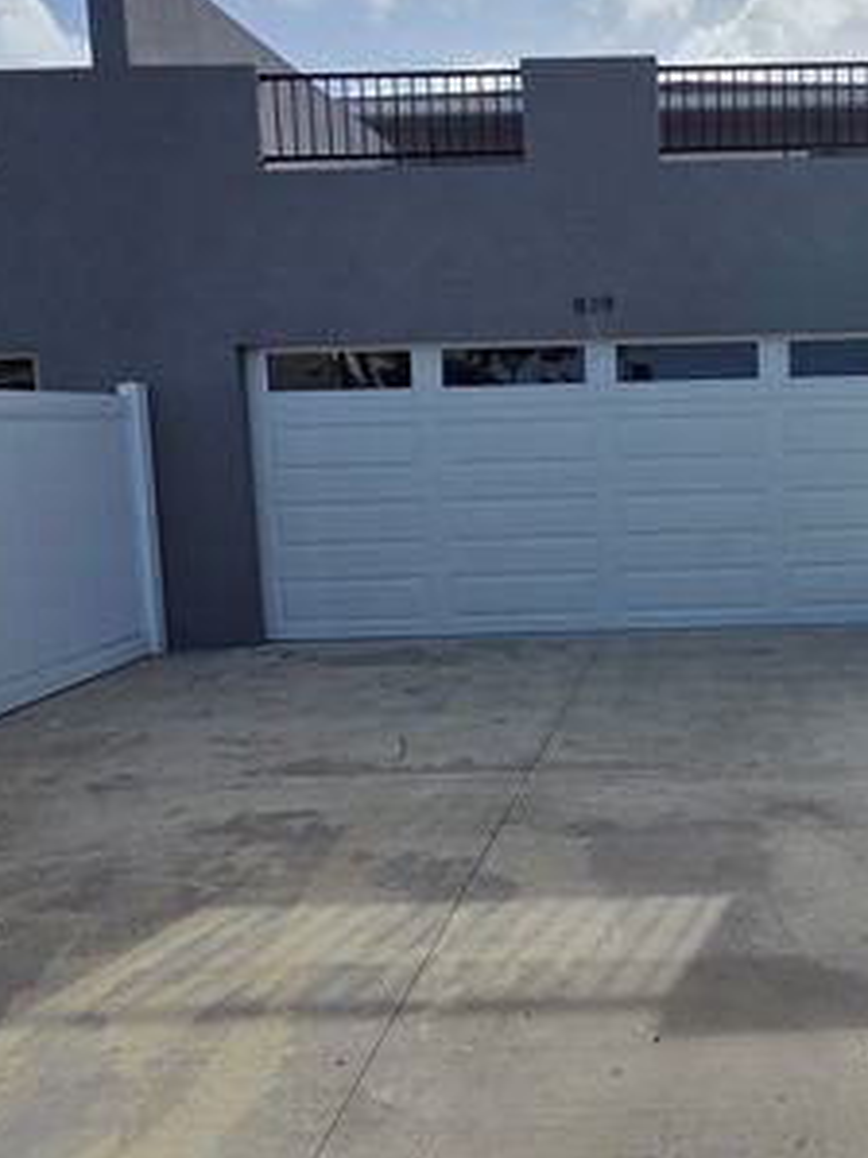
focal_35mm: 29
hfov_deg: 44.4
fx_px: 970
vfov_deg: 61.5
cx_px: 760
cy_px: 505
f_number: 2.2
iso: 50
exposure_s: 1/5758
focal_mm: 2.2
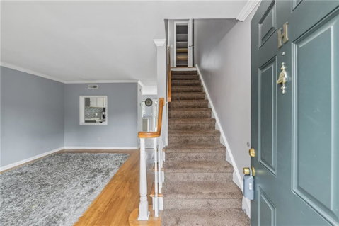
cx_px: 170
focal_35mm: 14
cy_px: 113
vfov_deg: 81.2
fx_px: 132
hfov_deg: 104.3
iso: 400
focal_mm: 14
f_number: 8
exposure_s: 1/10
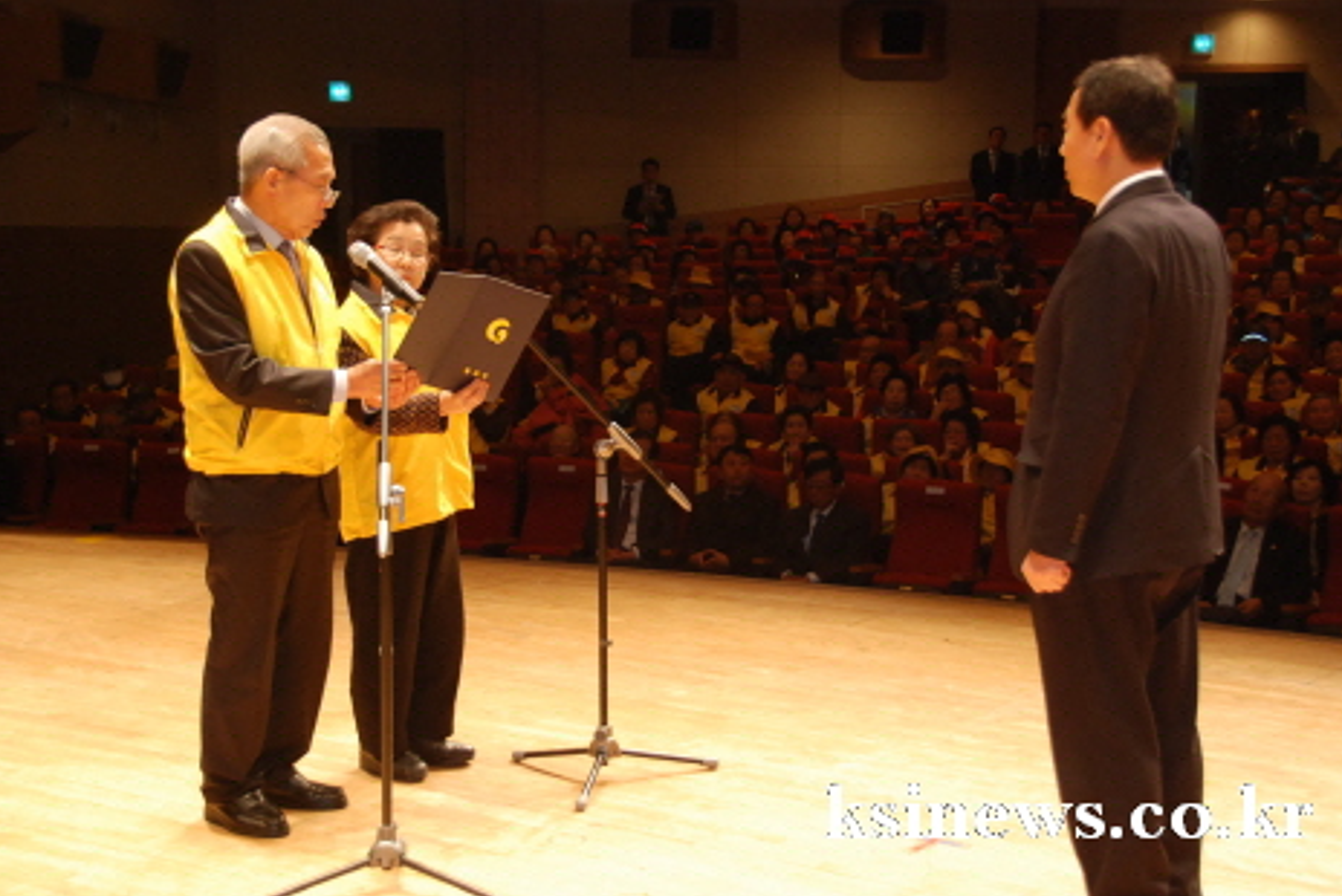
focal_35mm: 57
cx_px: 677
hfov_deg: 35.3
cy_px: 431
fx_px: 2109
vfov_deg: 24.0
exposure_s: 1/60
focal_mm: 35
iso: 800
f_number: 5
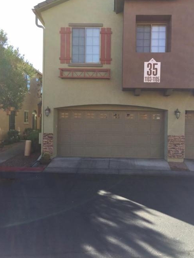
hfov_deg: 41.7
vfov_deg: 54.0
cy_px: 128
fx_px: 254
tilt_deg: -0.4
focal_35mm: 34
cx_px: 106
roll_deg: +0.0
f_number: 2.2
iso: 32
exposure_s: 1/549
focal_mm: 4.15
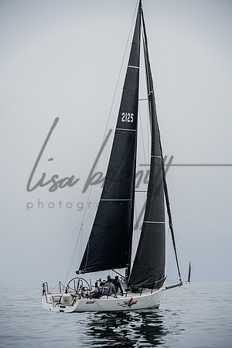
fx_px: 1498
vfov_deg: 13.2
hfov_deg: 8.9
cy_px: 174
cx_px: 116
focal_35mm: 155
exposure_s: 1/1600
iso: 800
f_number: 7.6
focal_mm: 155
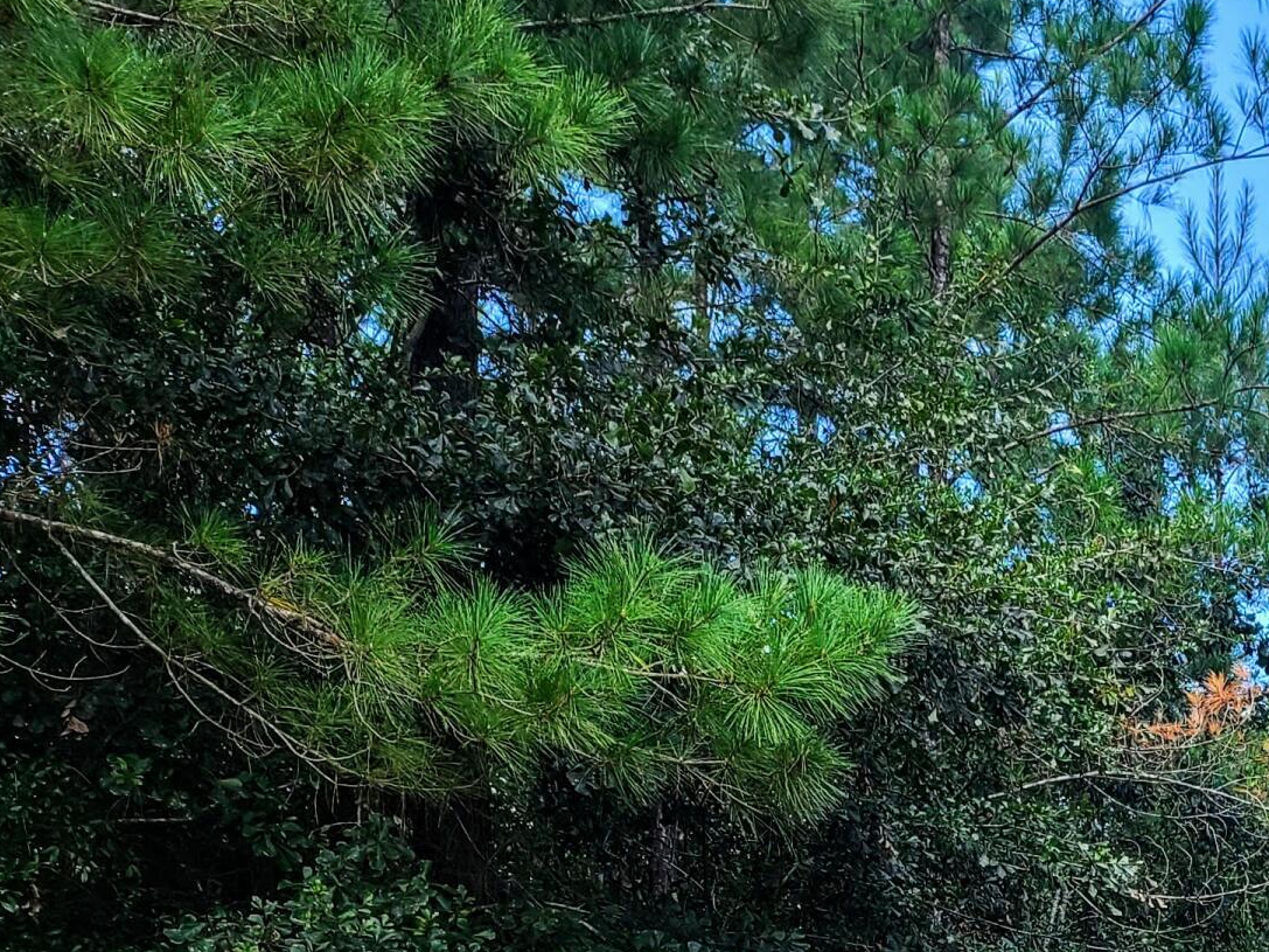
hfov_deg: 24.1
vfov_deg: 19.4
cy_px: 1297
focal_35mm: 69
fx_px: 2529
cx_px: 1728
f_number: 1.8
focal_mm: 7
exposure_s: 1/218
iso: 16
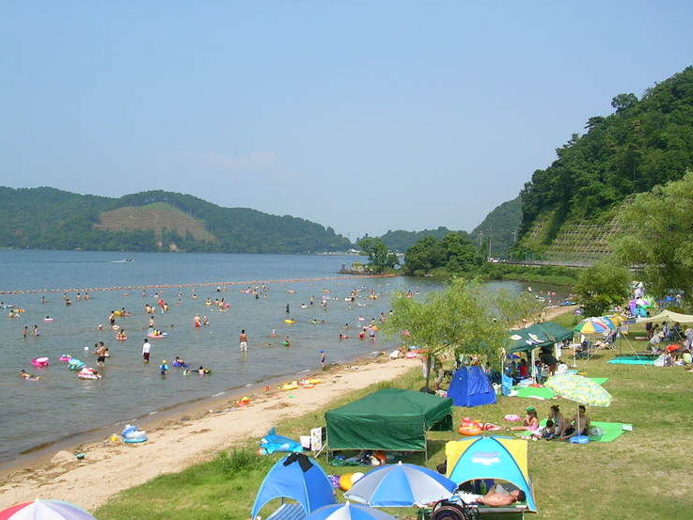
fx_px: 841
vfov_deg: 34.4
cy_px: 263
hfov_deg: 44.8
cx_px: 322
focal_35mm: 42
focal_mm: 5.8
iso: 50
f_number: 5.6
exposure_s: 1/294
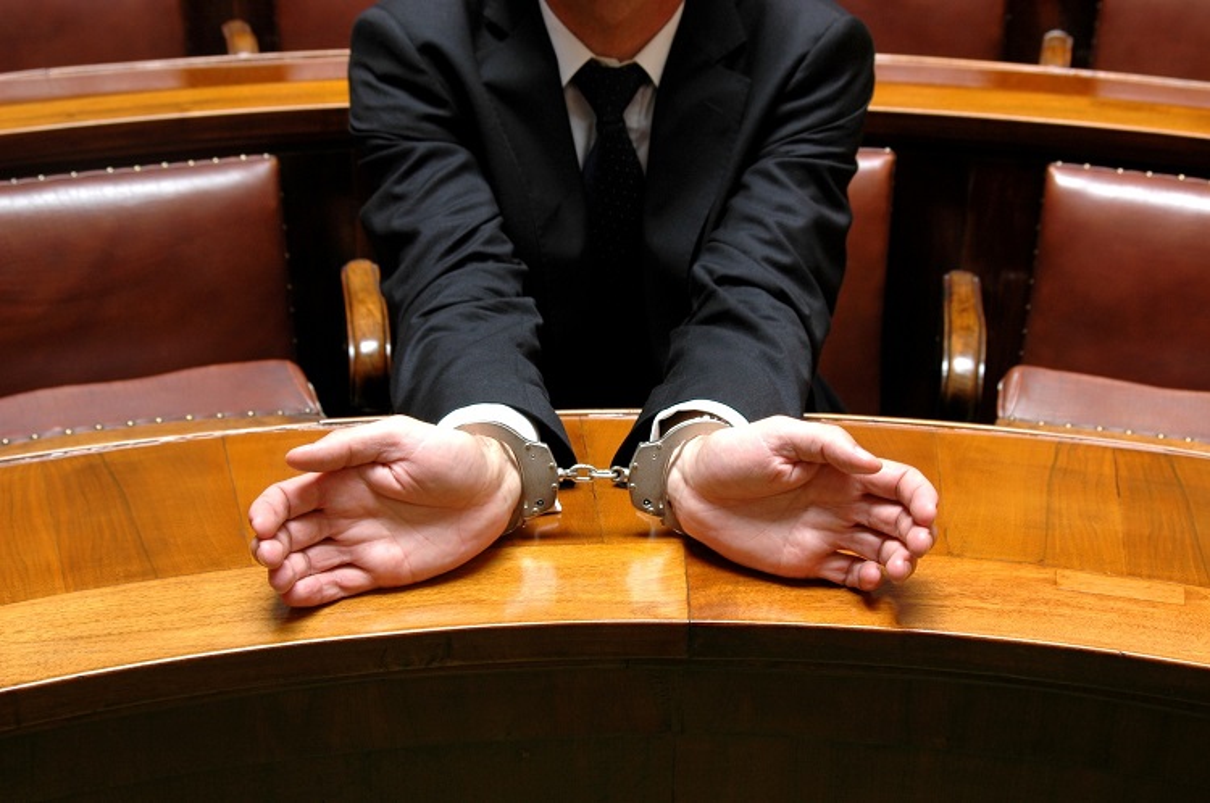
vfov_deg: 23.7
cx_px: 605
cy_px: 402
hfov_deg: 35.1
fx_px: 1913
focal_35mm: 57
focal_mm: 38
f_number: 7.1
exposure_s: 1/8
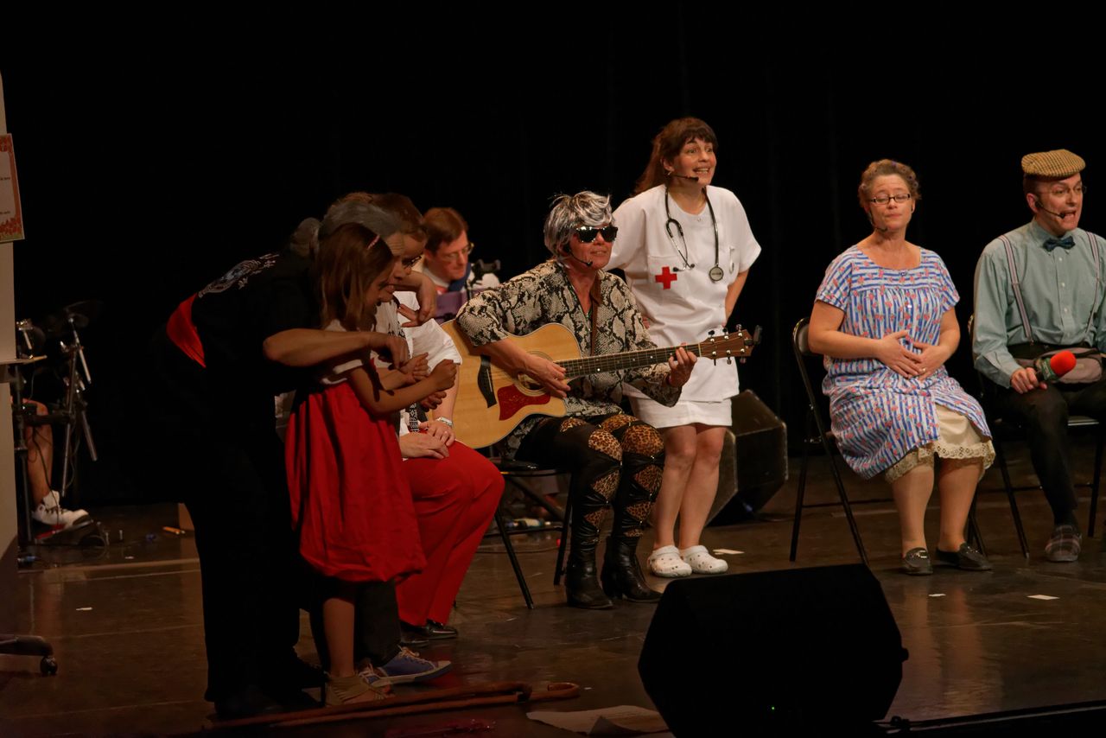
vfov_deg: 11.4
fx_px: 3687
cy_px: 369
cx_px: 553
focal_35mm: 120
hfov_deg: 17.1
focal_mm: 120
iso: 3200
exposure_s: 1/800
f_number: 4
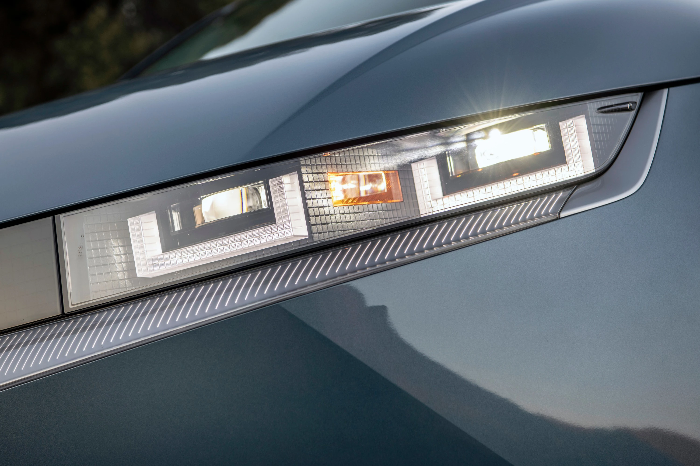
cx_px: 350
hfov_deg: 28.8
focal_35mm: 70
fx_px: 1361
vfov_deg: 19.5
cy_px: 233
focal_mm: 70
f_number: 5
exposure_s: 1/50
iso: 100
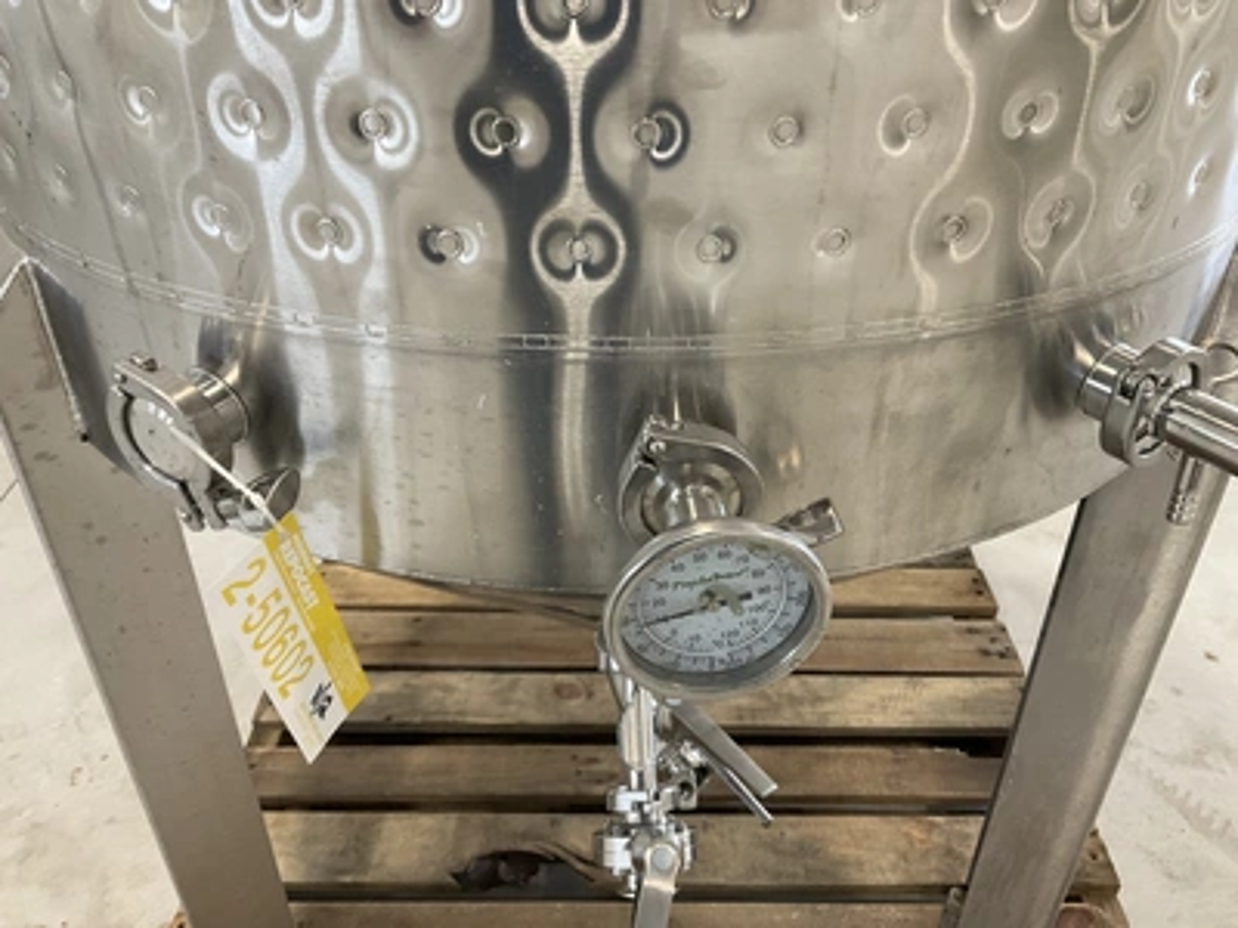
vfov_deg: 48.2
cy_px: 464
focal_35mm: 29
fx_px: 1037
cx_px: 619
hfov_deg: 61.7
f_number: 1.8
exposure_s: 1/89
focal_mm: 3
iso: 64
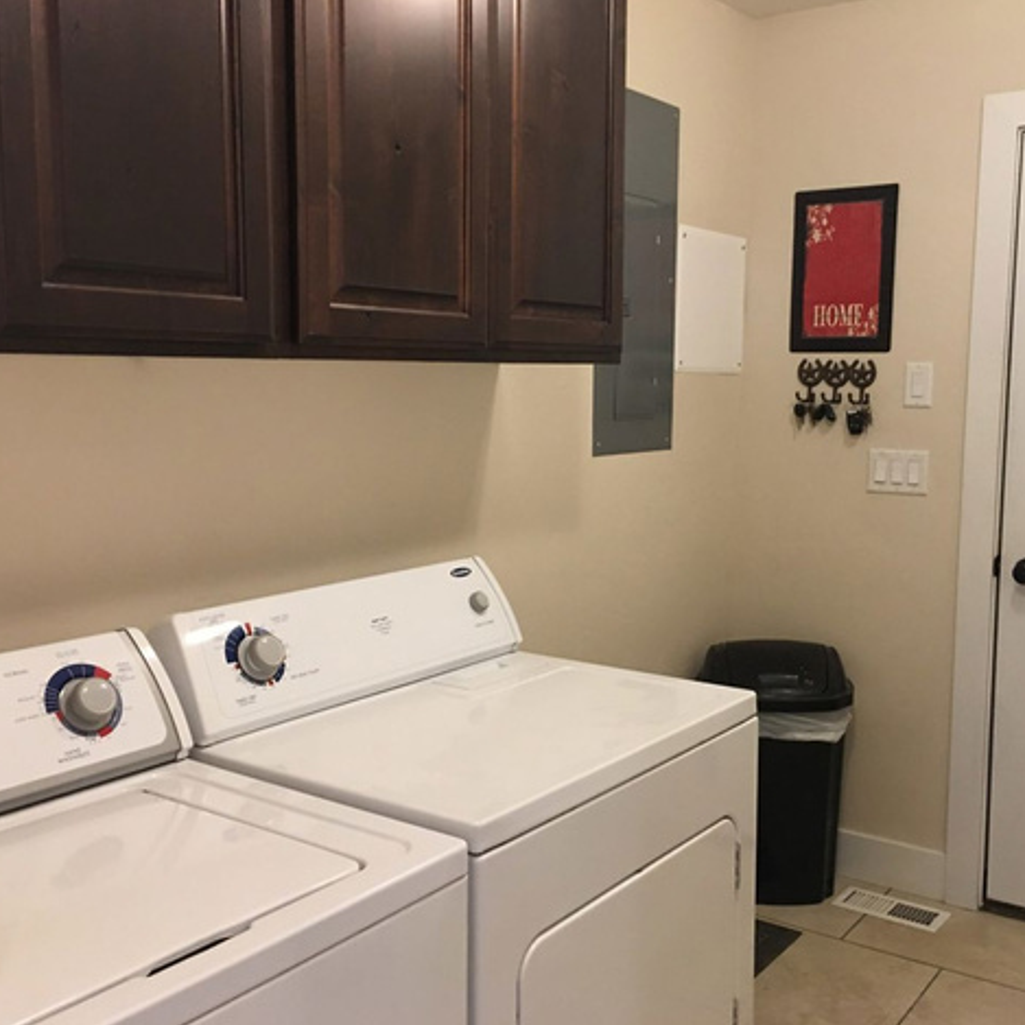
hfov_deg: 47.1
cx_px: 566
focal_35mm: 35
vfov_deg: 47.2
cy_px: 518
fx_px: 1173
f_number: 2.2
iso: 64
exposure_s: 1/15
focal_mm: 4.15
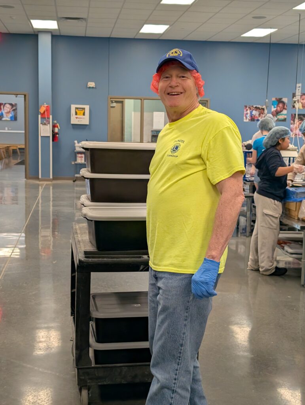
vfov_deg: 38.9
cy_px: 202
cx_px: 152
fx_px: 574
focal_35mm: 49
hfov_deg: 29.7
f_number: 1.68
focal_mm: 6.9
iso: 350
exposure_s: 1/422
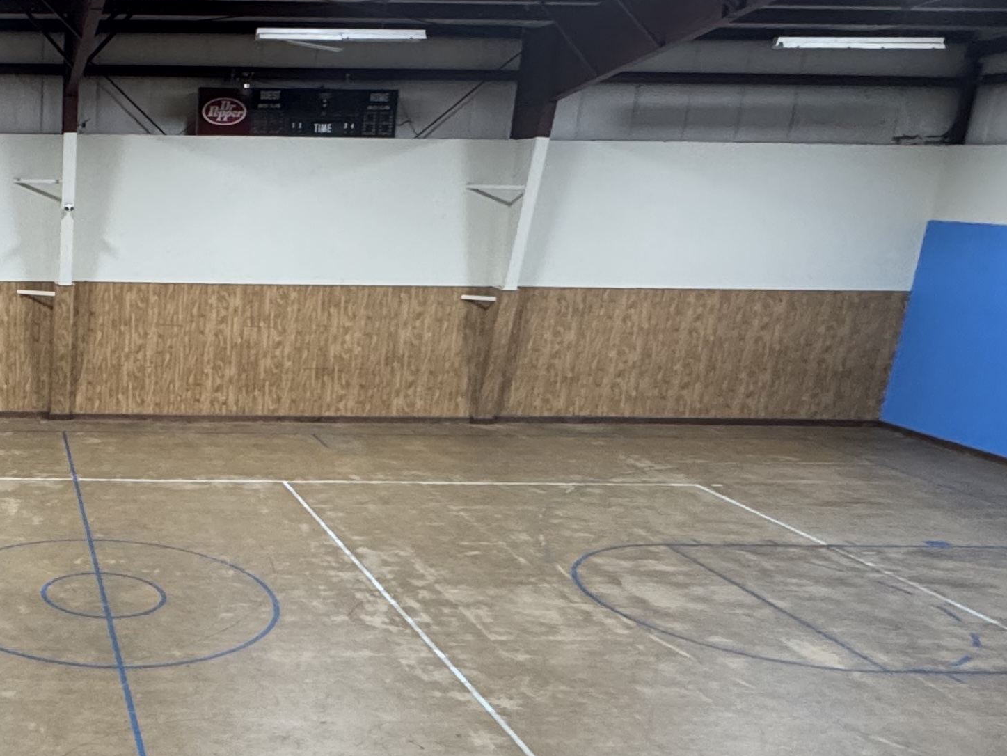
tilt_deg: -17.9
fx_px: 1135
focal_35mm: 39
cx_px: 10
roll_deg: -0.7
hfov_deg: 41.8
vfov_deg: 36.4
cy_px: 513
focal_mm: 2.22
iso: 320
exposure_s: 1/120
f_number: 2.2
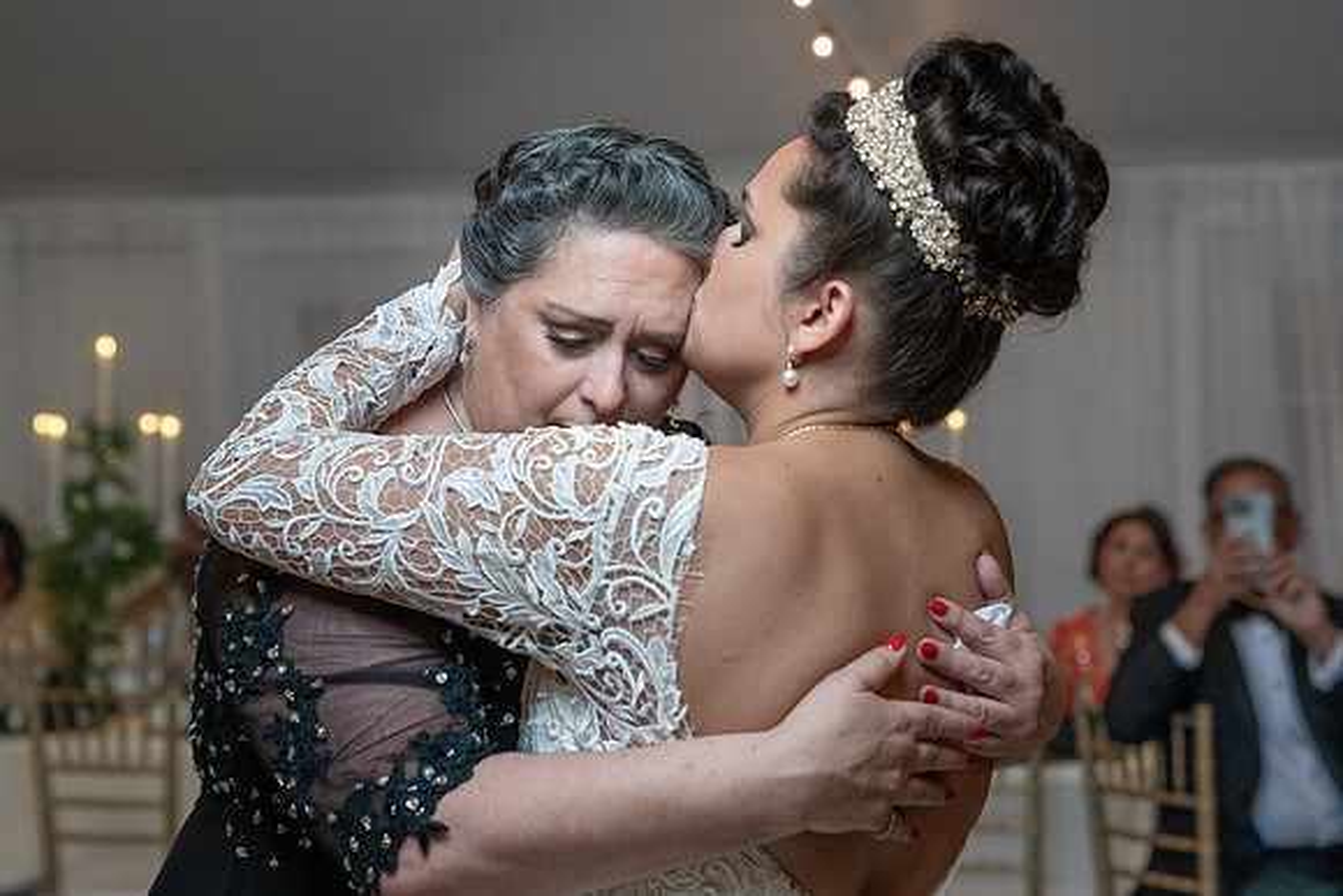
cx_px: 683
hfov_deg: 25.2
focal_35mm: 81
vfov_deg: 17.0
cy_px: 408
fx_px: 3005
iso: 2000
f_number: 4
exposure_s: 1/200
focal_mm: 70
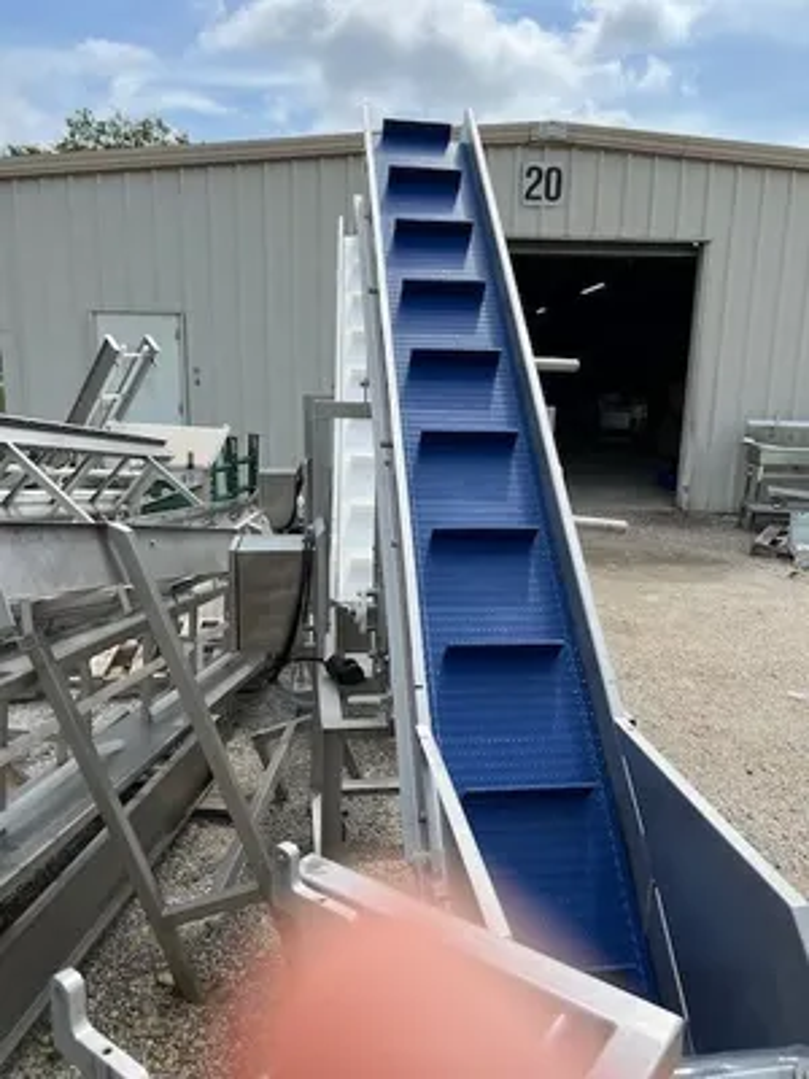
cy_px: 540
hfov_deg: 53.1
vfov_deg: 67.3
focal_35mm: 26
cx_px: 404
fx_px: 810
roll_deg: +0.1
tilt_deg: -12.2
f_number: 1.5
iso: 50
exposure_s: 1/3460
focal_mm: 5.7
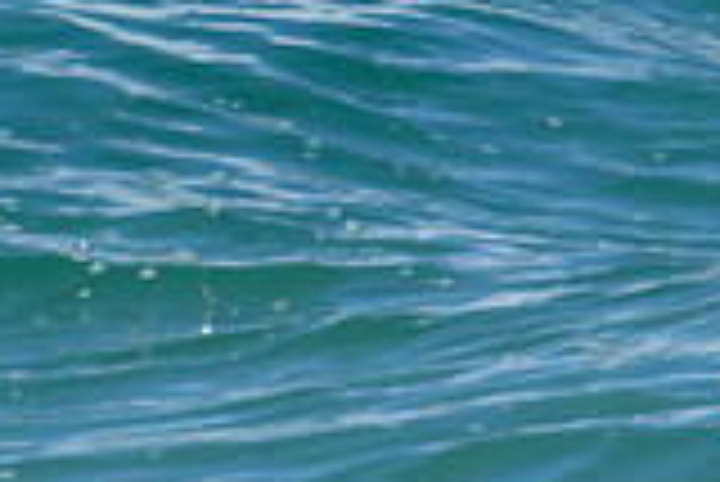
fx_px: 78990
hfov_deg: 0.5
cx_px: 1261
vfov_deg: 0.3
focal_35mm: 3946
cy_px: -657
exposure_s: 1/2000
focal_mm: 800
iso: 1000
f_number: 16
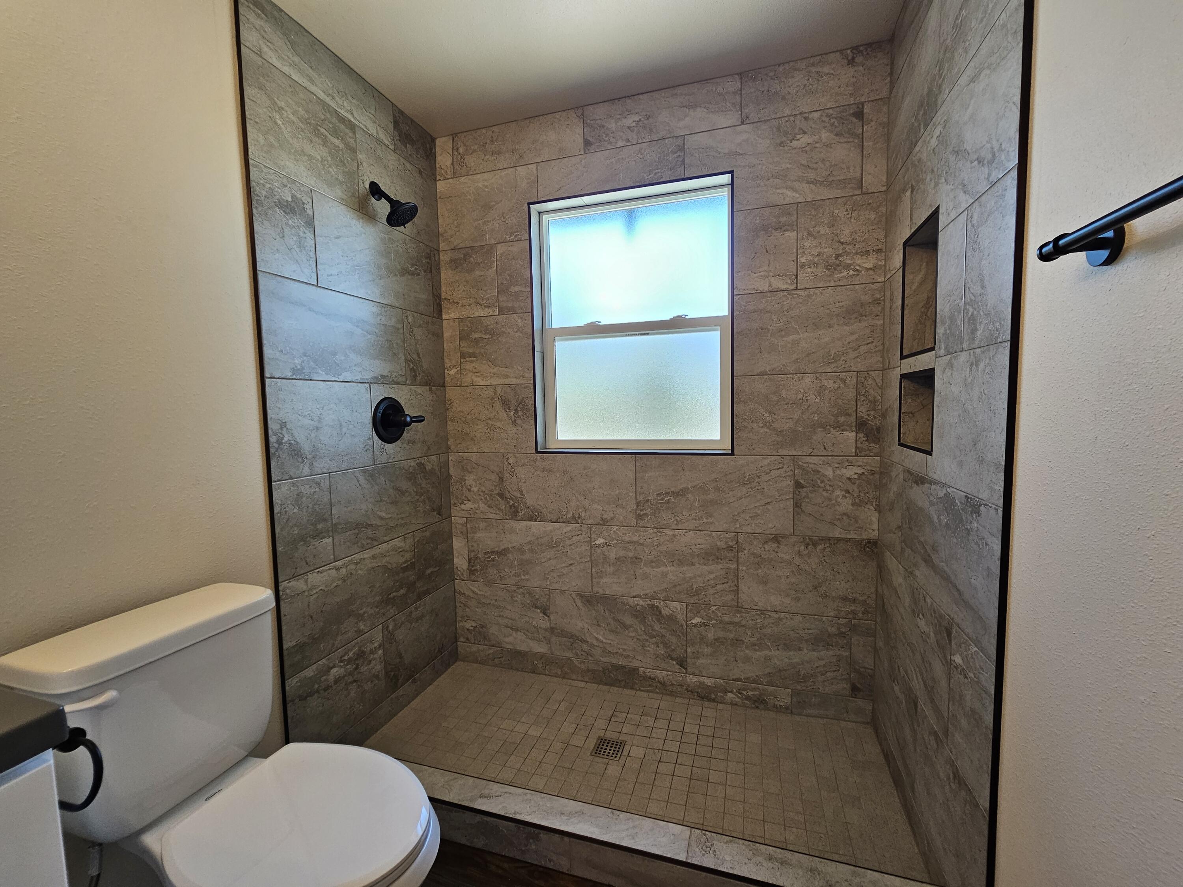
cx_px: 592
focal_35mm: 13
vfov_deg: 89.9
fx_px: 444
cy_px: 444
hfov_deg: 106.2
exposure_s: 1/60
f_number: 2.2
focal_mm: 2.2
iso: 100
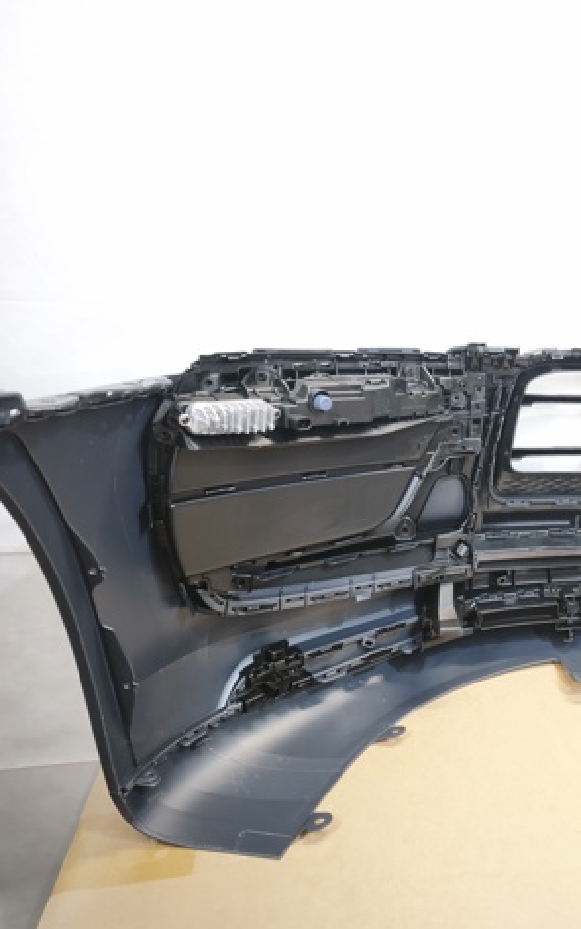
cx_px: 544
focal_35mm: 33
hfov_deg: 35.6
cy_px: 469
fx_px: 835
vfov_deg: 58.1
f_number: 1.62
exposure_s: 1/100
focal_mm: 6.45
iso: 640
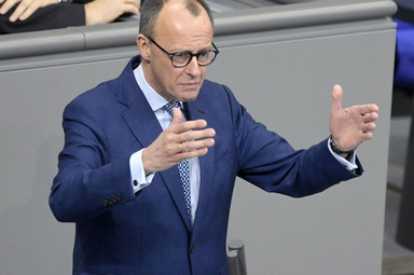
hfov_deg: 4.4
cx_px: 236
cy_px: 149
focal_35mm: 470
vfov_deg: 2.9
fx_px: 5398
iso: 12800
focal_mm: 400
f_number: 5.6
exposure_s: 1/400
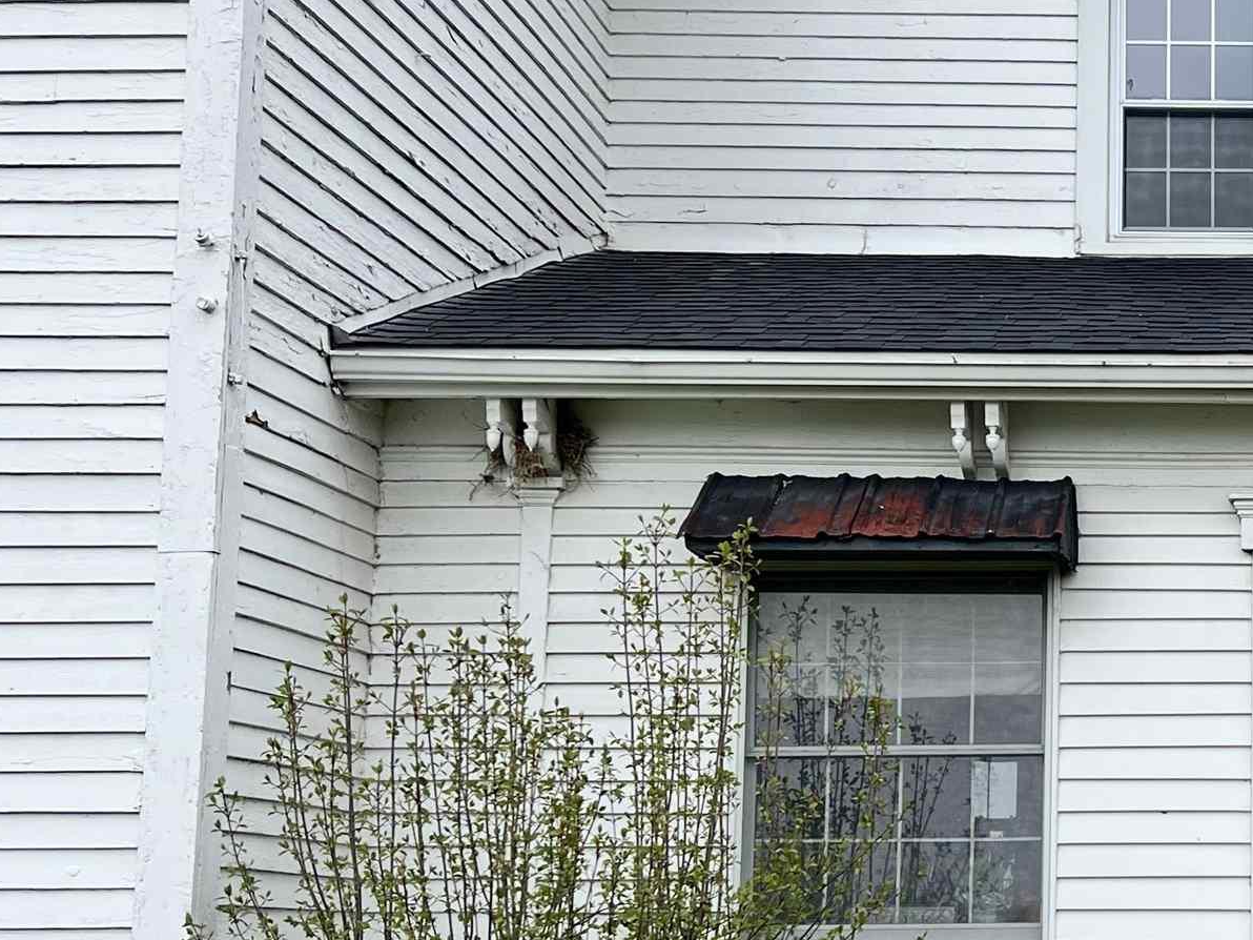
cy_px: 637
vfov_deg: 21.8
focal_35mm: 67
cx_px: 1390
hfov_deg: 26.6
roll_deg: +0.5
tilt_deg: +5.6
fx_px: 2425
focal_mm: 5.7
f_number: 1.5
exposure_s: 1/965
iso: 50
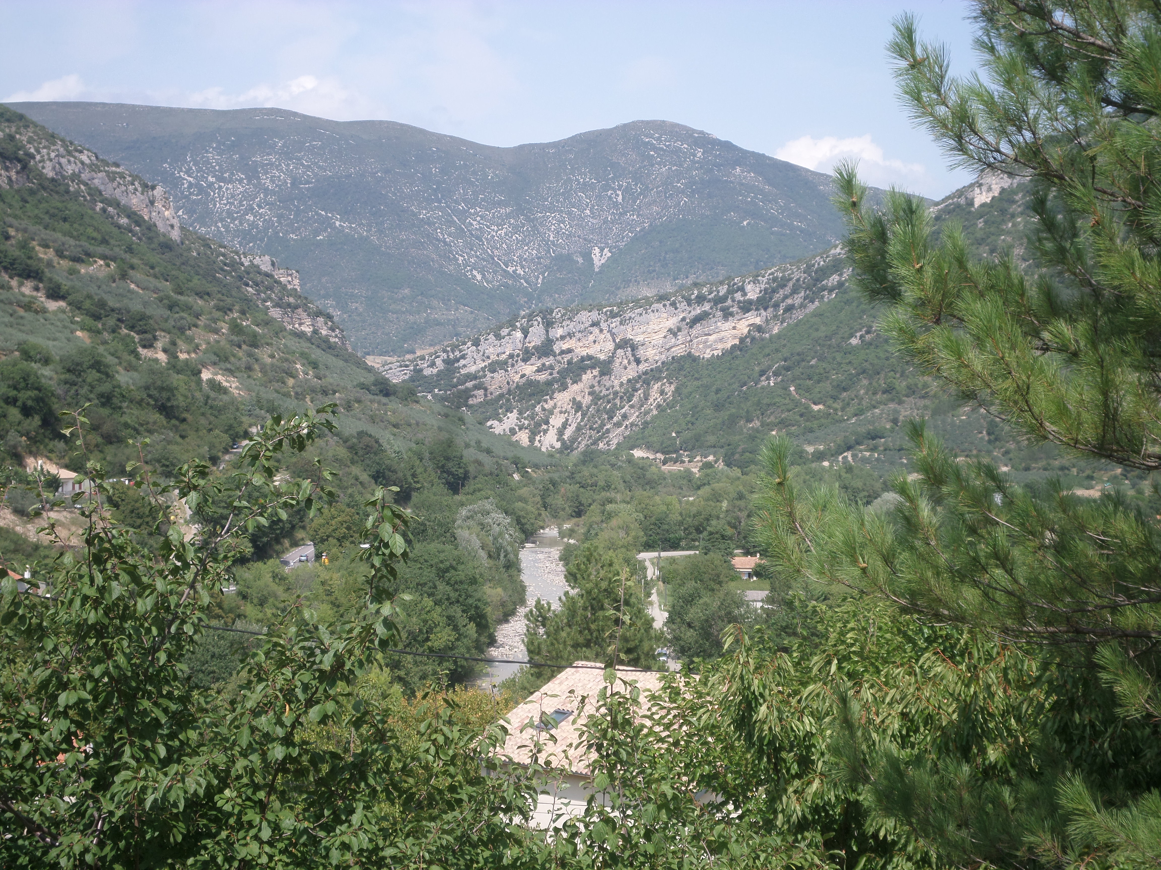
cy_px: 435
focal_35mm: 67
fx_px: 2247
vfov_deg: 21.9
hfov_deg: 29.0
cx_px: 580
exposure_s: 1/500
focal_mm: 12
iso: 80
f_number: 4.1
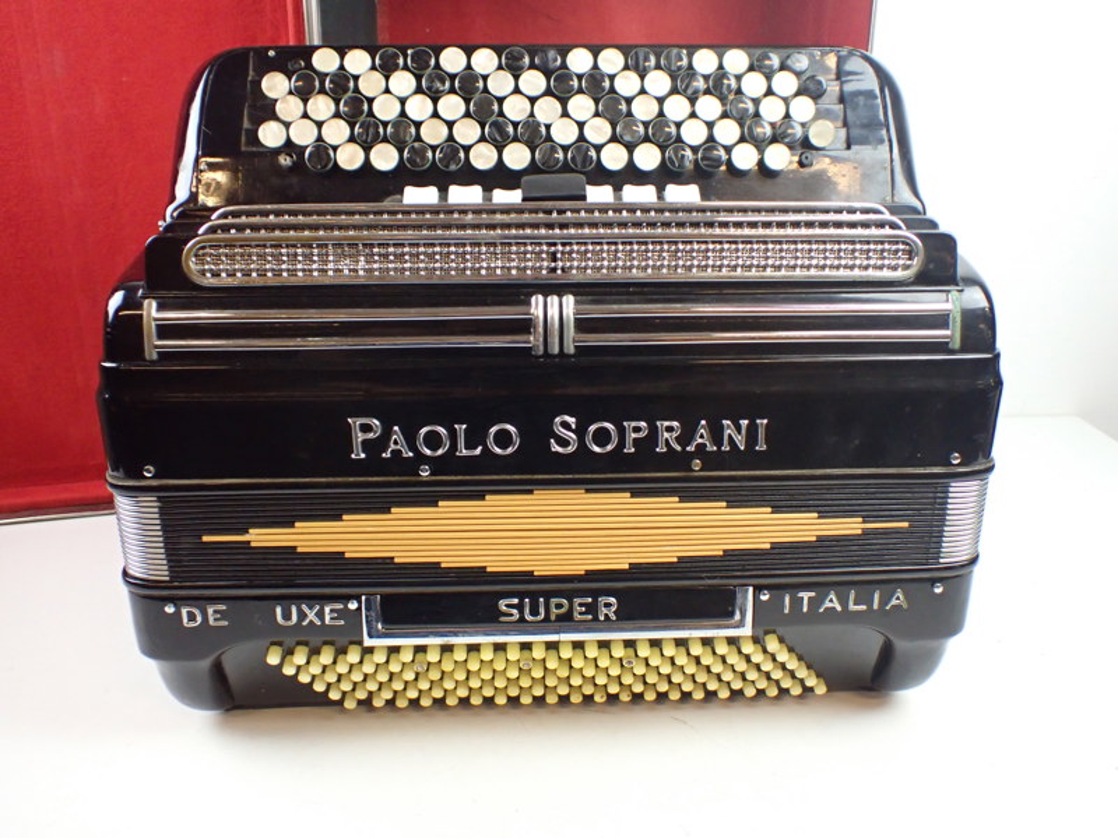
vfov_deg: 46.8
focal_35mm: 30
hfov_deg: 60.0
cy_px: 419
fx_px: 969
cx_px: 559
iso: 800
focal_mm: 5.4
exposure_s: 1/125
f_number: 2.3
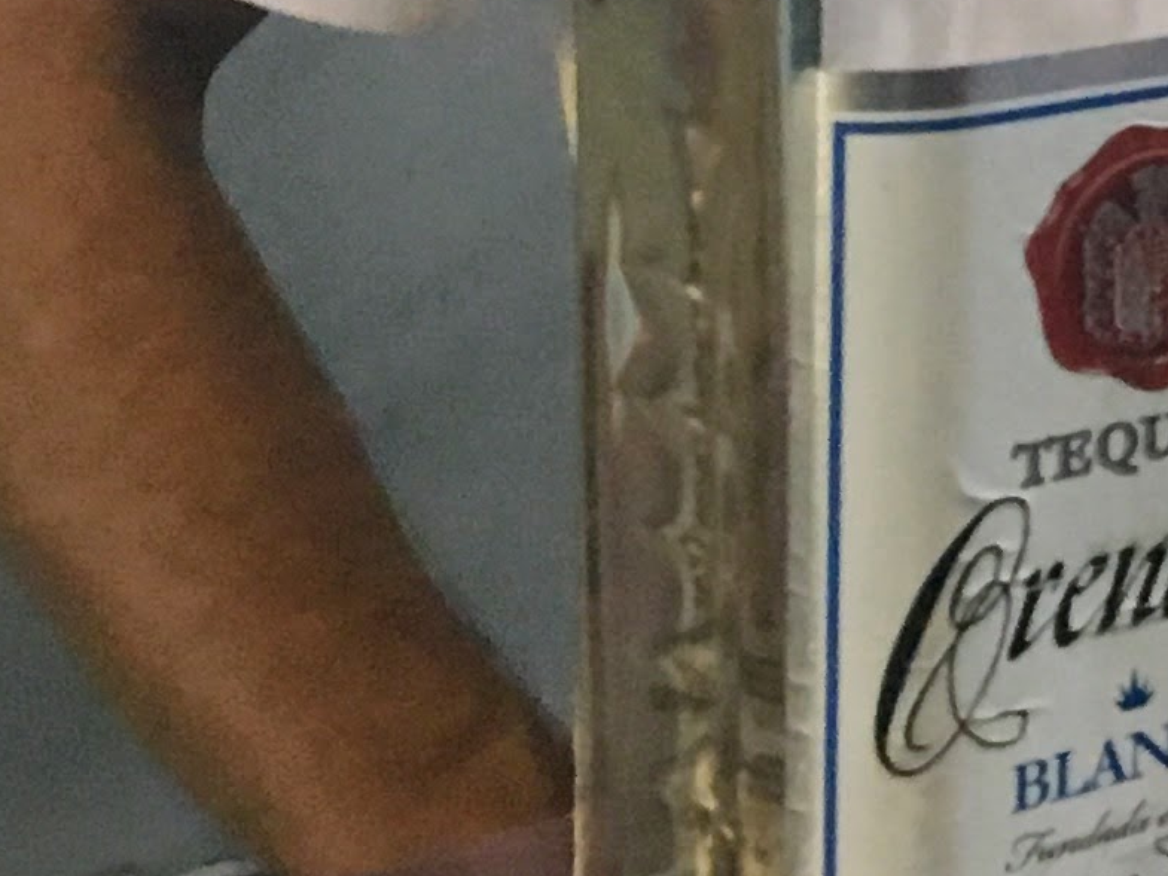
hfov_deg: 11.9
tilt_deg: -7.2
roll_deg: -2.3
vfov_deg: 9.8
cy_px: -296
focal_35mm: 149
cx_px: 2315
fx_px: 5028
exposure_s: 1/30
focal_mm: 4.15
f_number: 2.2
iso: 125
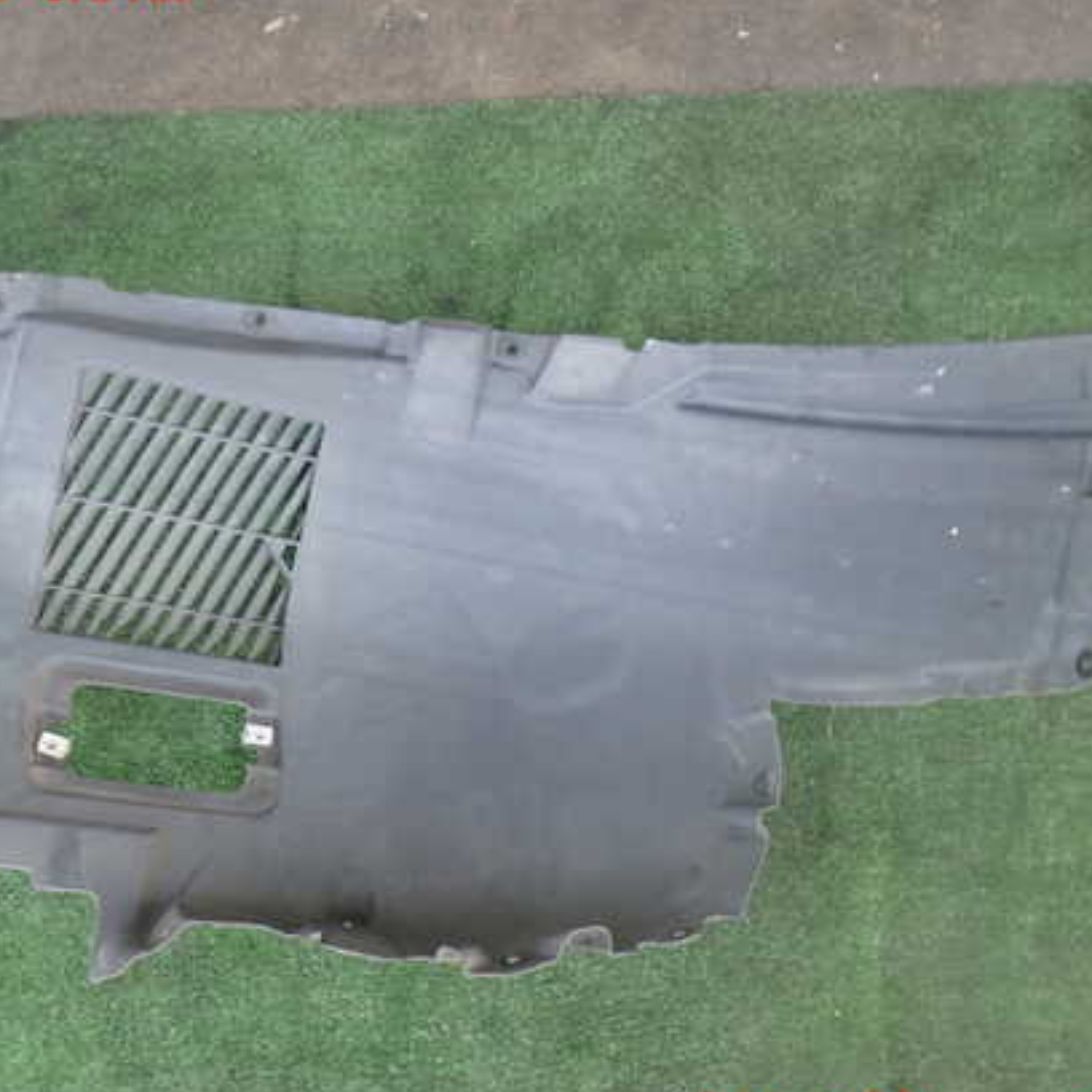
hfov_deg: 42.8
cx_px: 503
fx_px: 1392
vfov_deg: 42.8
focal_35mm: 39
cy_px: 551
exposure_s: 1/80
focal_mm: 5.4
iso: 200
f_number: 2.3
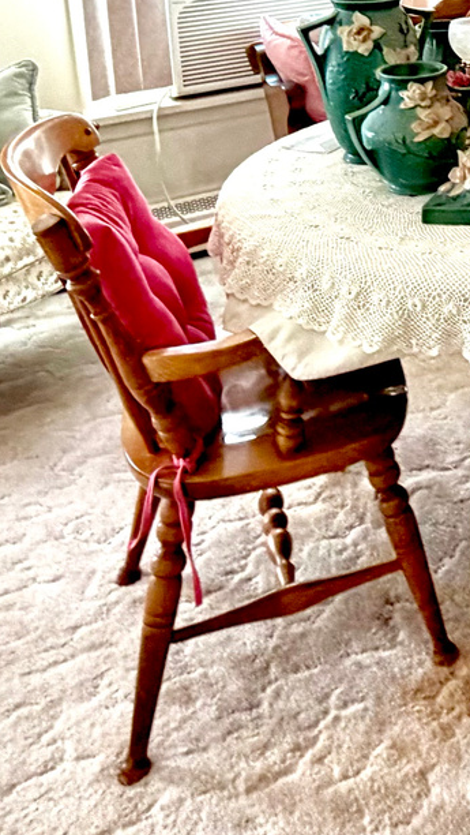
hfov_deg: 20.9
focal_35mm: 51
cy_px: -50
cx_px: 653
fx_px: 1128
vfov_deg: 35.5
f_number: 2.2
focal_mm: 2.22
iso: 250
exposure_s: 1/121
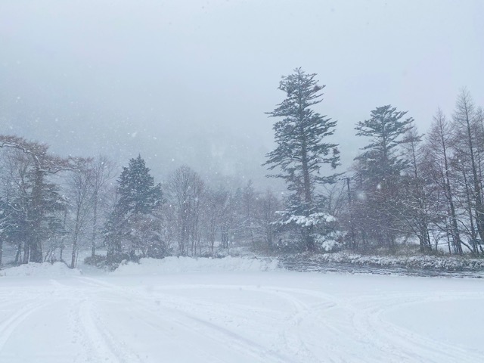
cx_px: 242
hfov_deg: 67.3
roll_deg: -1.9
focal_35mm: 26
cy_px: 182
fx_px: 364
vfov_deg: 53.1
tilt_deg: +10.8
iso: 32
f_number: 1.8
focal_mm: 4.25
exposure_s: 1/1379
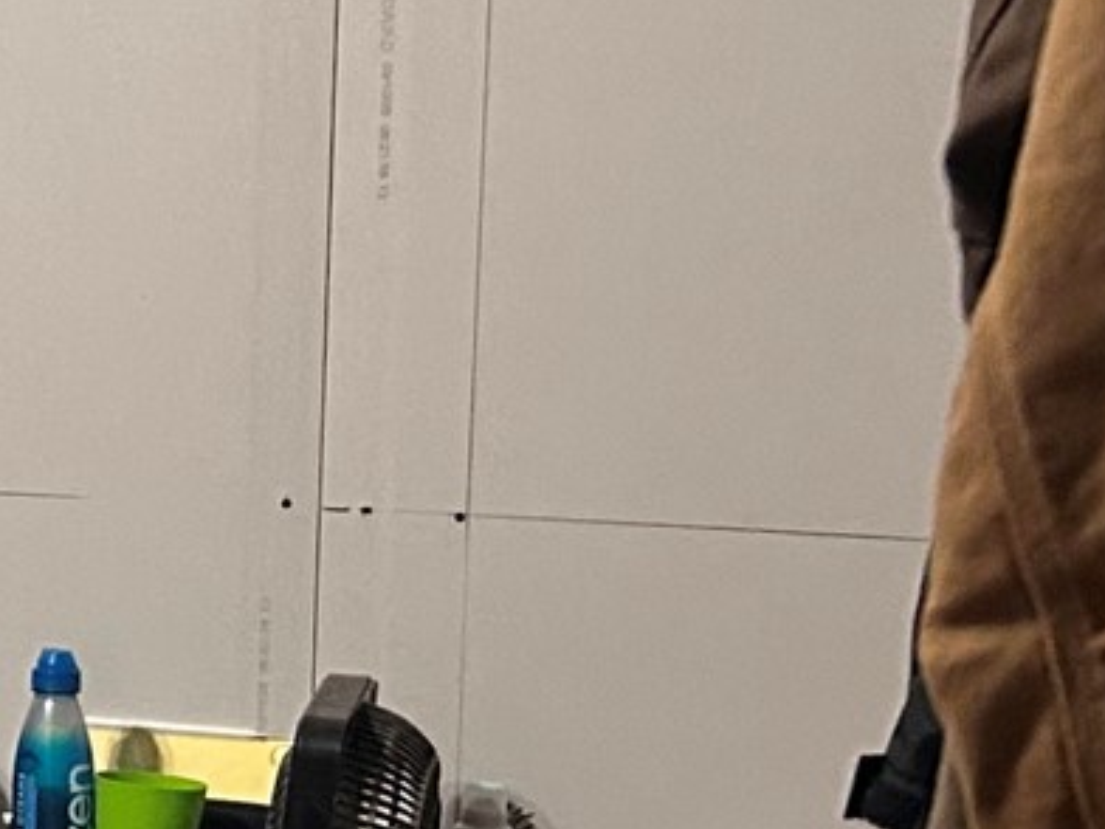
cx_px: -1672
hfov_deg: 11.5
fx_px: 4341
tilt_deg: -8.2
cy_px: 431
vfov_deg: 10.9
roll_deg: +1.8
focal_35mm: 136
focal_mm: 5.7
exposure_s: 1/60
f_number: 1.5
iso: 250
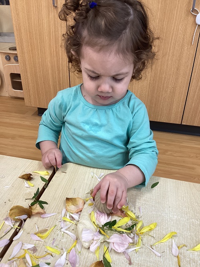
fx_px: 239
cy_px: 134
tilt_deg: -31.4
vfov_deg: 58.3
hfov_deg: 45.5
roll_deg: -0.5
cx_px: 100
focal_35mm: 31
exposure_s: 1/60
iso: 100
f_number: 2.4
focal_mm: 3.3
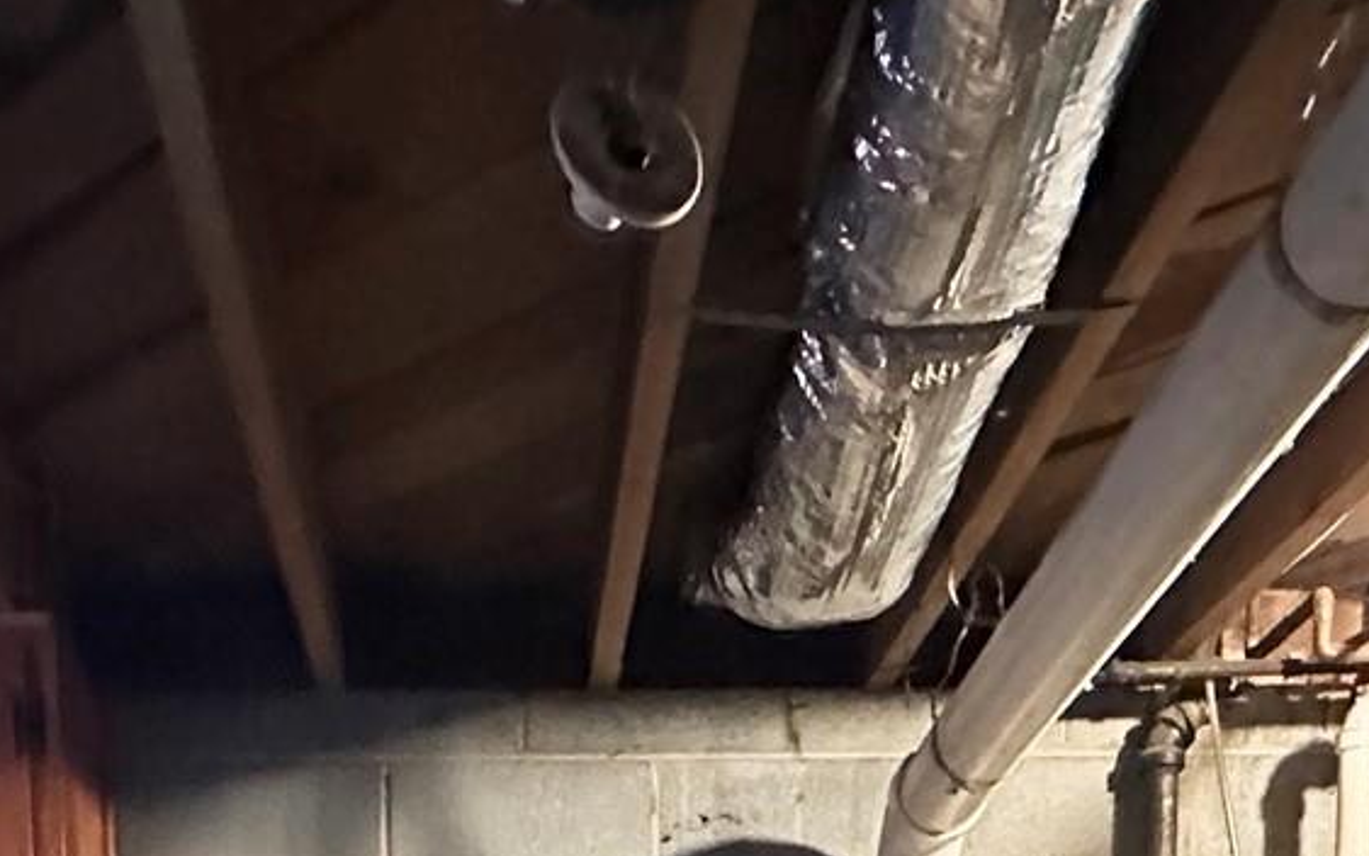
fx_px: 2015
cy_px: 1573
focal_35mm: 54
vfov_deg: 18.4
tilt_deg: -6.5
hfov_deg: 37.3
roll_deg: +0.6
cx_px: 520
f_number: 2.2
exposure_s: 1/30
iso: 1250
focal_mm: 2.22
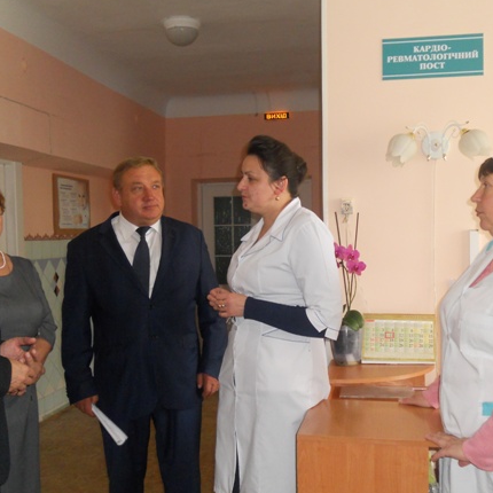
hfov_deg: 39.2
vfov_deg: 39.1
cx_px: 255
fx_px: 693
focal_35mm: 43
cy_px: 268
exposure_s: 1/25
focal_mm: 5.8
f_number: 3.5
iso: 250
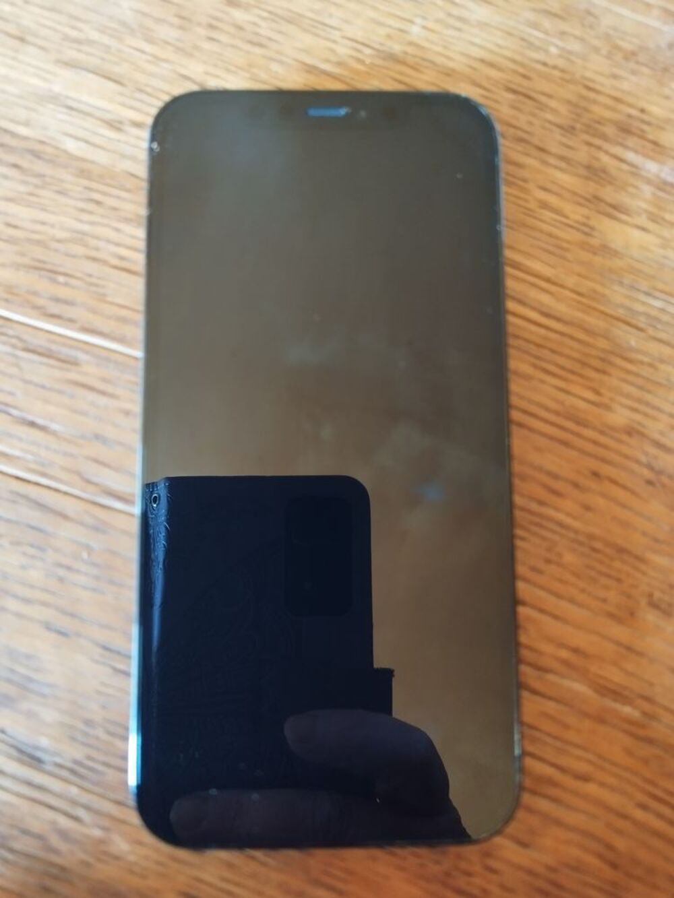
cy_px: 449
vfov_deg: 71.6
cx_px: 337
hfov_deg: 56.8
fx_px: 623
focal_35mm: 24
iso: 690
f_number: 1.89
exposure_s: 1/25
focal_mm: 5.89
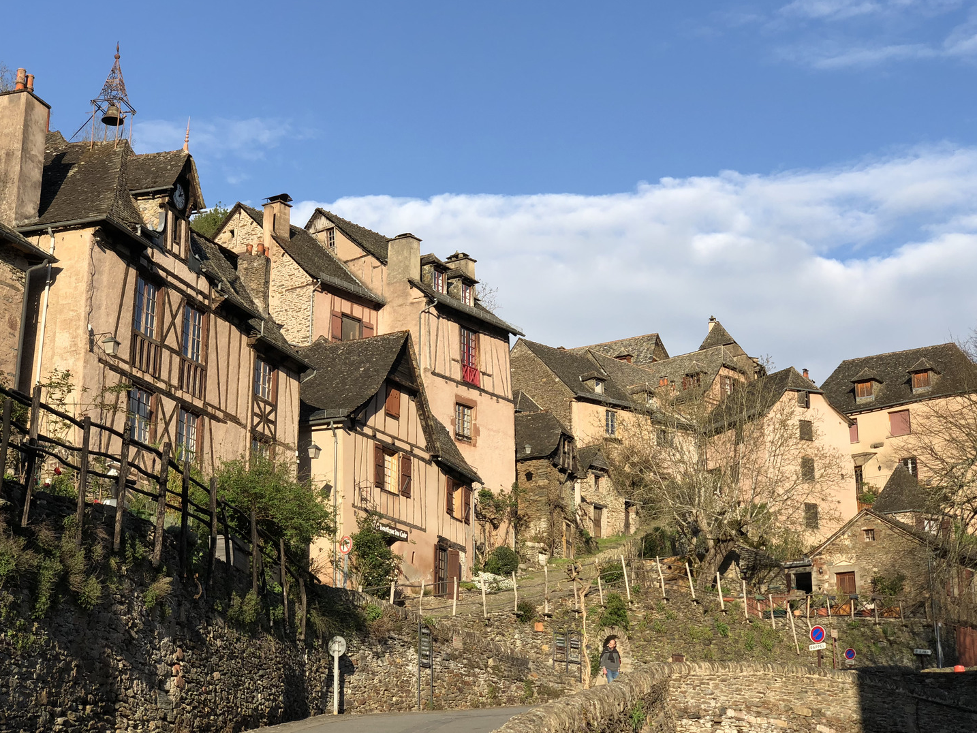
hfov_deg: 33.2
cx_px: 488
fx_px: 1637
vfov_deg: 25.2
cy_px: 389
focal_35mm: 58
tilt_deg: +15.6
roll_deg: +0.4
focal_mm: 6
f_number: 2.4
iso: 16
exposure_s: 1/774
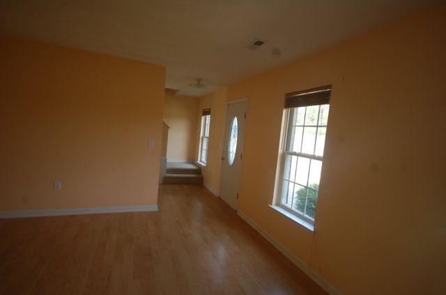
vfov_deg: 67.2
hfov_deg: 90.1
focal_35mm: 18
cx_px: 223
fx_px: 223
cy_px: 148
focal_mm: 12
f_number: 4.5
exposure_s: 1/80
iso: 400
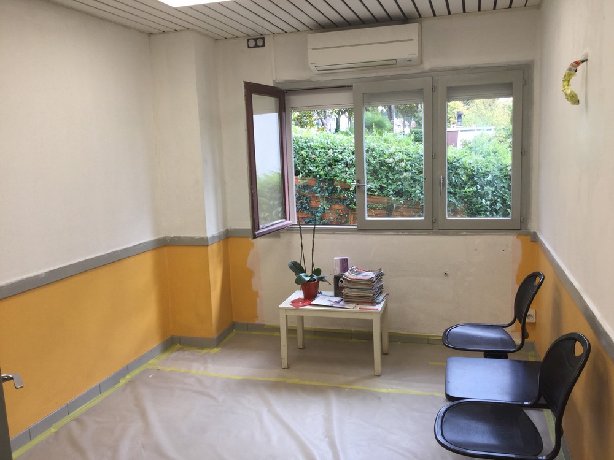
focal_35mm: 31
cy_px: 230
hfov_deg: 58.4
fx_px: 550
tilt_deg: -8.5
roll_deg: +1.2
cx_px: 307
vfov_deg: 45.4
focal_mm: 3.3
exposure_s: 1/50
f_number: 2.4
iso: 25
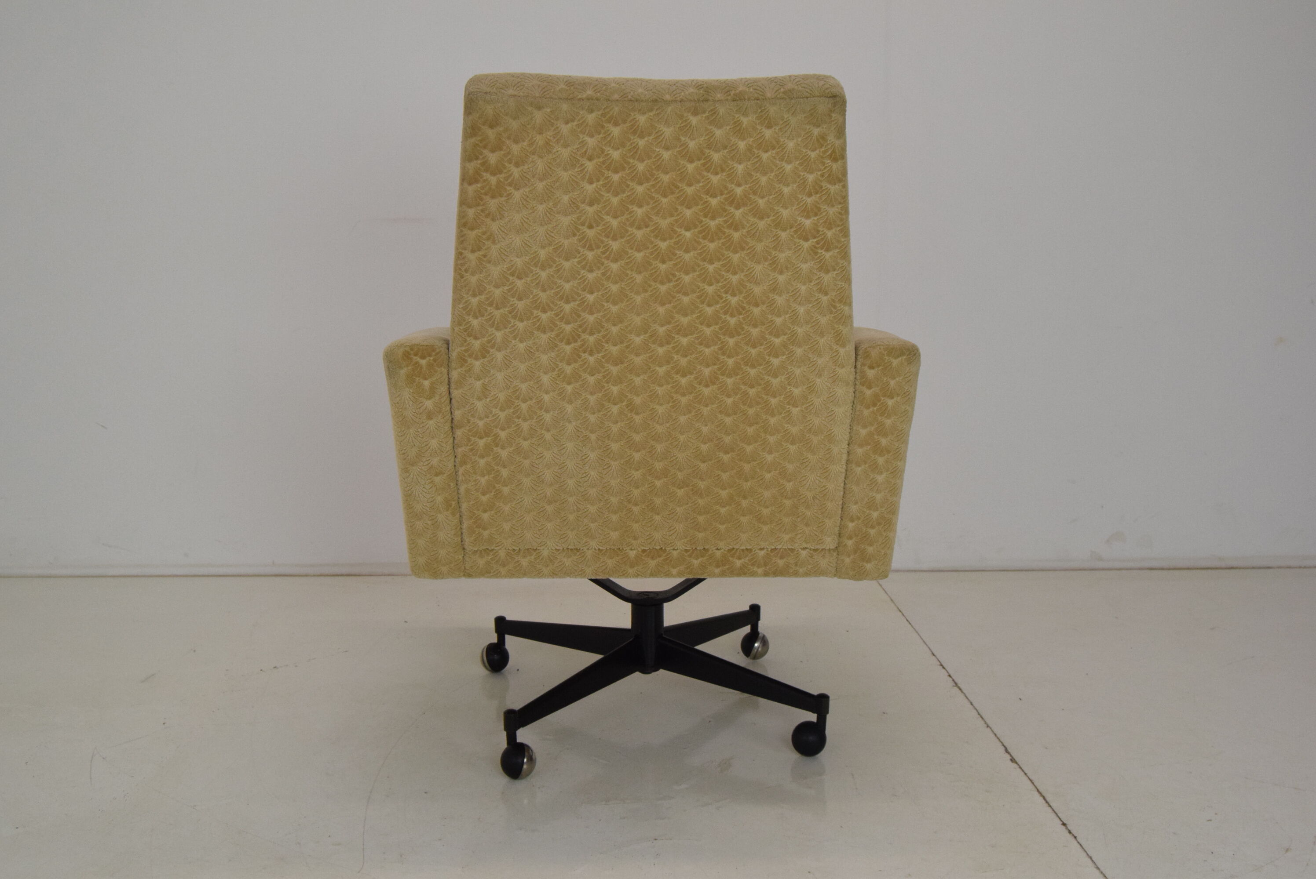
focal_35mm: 36
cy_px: 440
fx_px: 1317
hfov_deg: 53.1
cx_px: 658
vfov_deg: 36.9
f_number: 9
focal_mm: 24
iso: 1600
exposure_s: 1/320
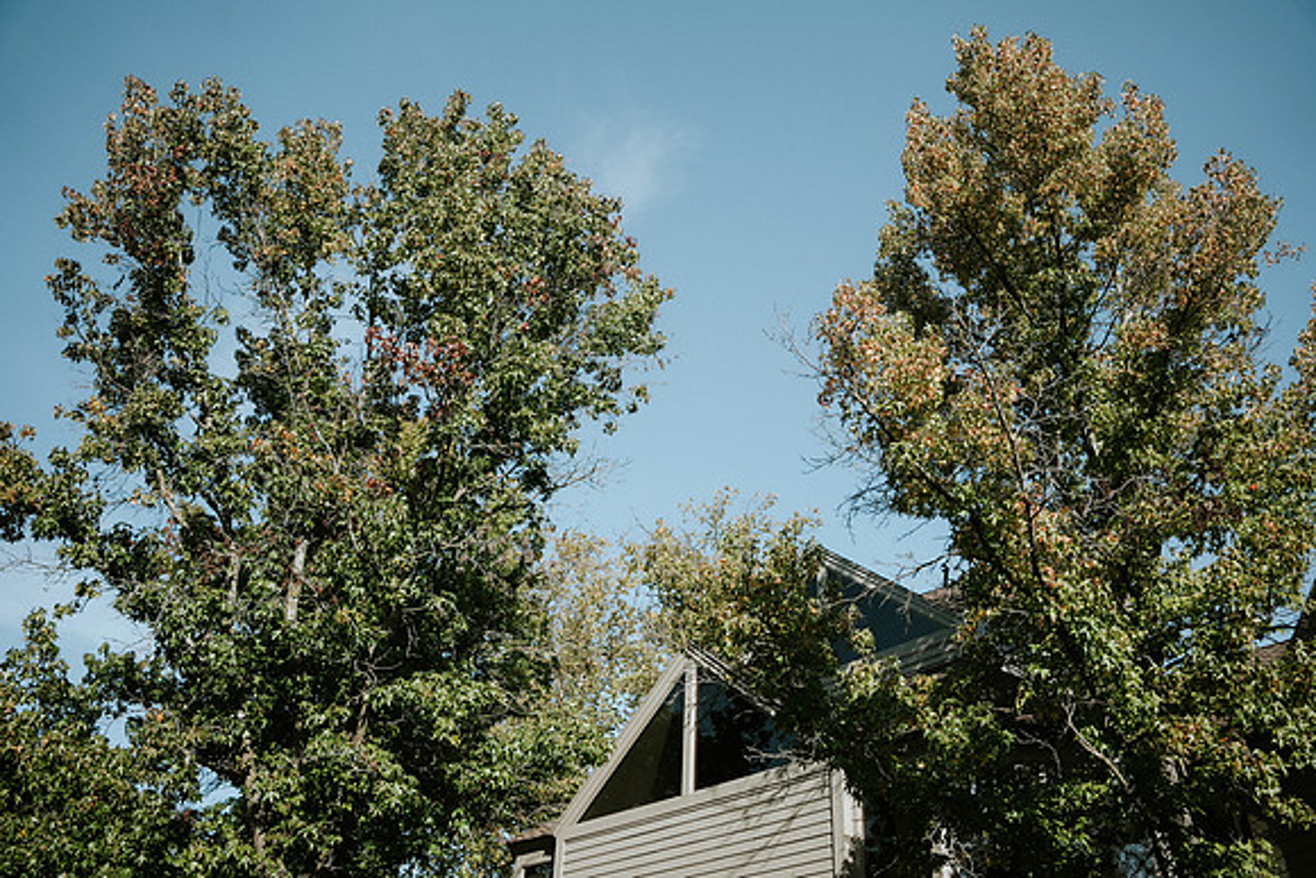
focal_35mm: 31
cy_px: 439
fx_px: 1148
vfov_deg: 41.9
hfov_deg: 59.6
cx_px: 658
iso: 200
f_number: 2.8
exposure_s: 1/2500
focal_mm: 31.4
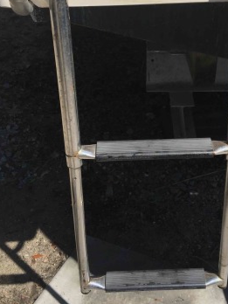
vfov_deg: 37.6
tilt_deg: -26.0
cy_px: 92
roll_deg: +0.5
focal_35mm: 50
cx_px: 149
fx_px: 439
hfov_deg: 28.9
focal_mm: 4.15
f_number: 2.2
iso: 32
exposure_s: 1/3049
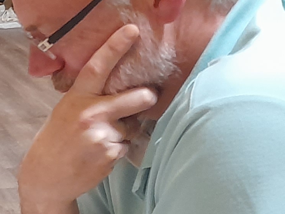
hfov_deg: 13.1
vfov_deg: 10.7
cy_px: 292
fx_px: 1112
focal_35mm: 135
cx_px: -235
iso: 400
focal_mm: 4.6
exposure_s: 1/33
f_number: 2
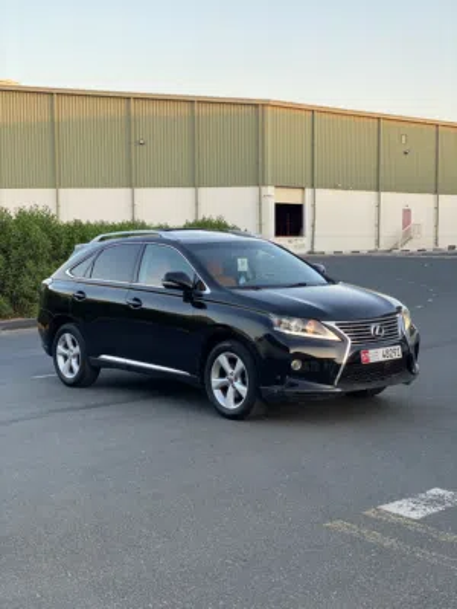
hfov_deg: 28.0
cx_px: 228
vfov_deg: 36.8
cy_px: 304
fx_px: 915
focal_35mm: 52
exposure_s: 1/100
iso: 64
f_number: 2
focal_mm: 6
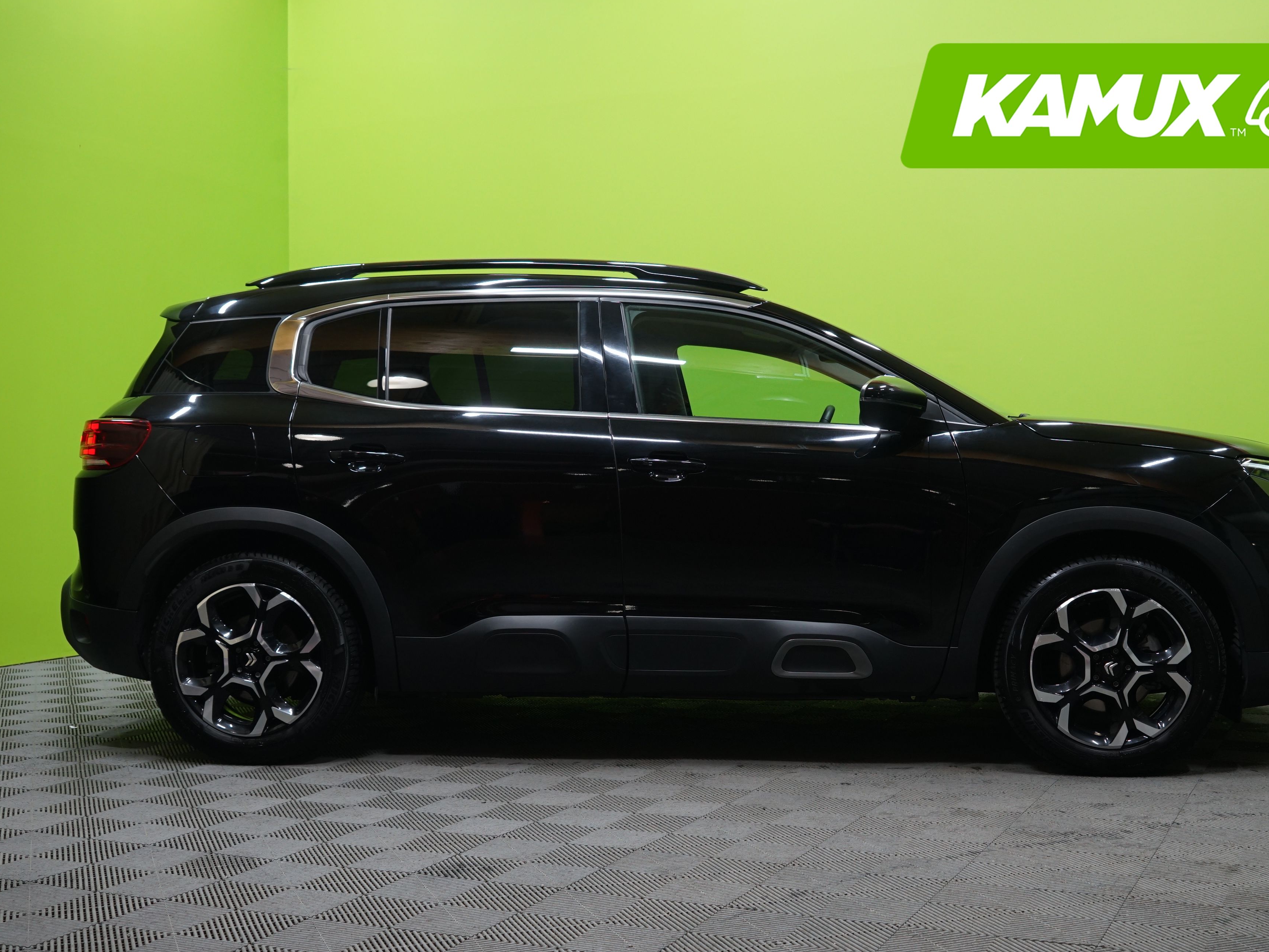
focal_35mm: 43
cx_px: 718
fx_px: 1576
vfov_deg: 33.6
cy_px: 482
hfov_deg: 43.8
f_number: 5.6
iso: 800
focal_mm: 39
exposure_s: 1/25
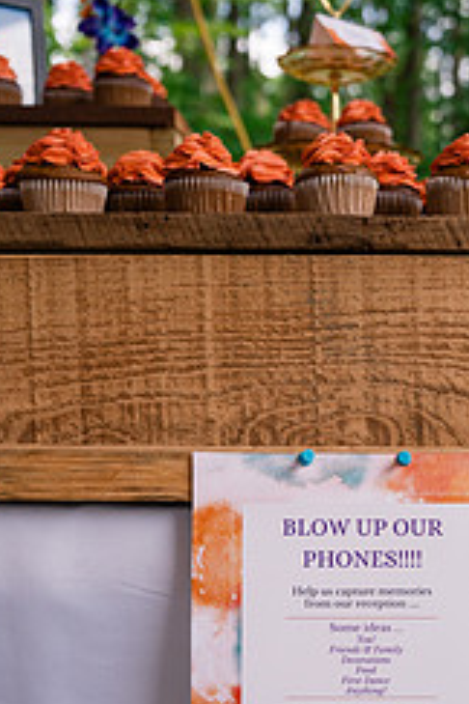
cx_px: 347
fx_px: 977
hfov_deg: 26.7
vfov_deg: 39.6
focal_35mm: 50
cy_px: 359
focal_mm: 27
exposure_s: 1/1250
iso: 250
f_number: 3.2
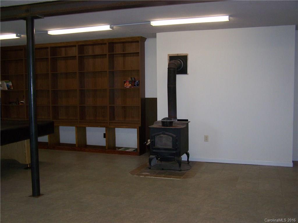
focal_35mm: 38
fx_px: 327
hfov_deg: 49.0
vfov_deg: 37.7
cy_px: 112
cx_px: 149
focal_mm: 6.3
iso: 160
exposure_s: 1/60
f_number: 2.8
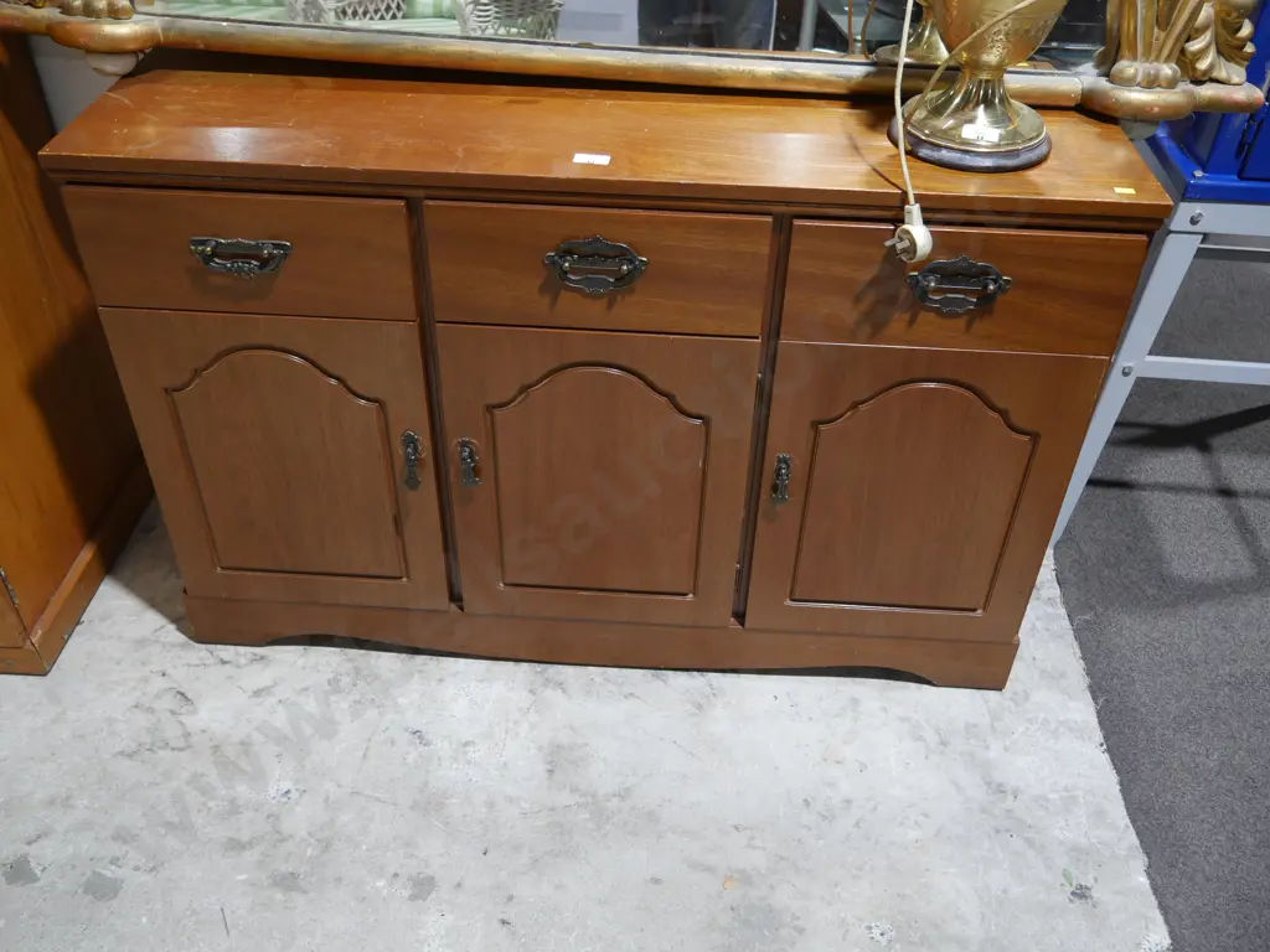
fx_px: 1101
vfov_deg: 46.8
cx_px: 635
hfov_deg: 60.0
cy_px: 476
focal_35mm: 30
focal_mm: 15
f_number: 3.6
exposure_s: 1/60
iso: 400
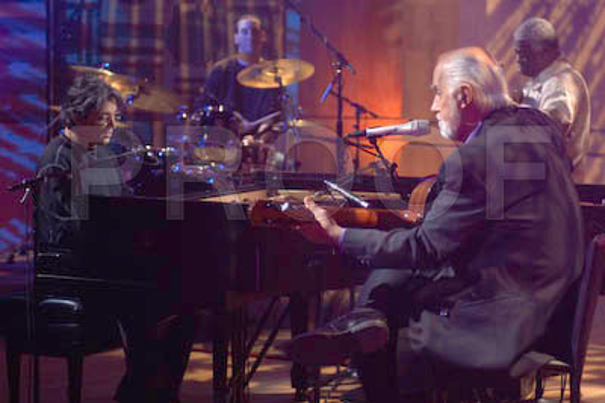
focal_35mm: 98
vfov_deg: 14.0
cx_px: 302
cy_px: 202
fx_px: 1637
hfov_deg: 20.9
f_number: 2.8
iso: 800
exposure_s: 1/60
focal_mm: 65
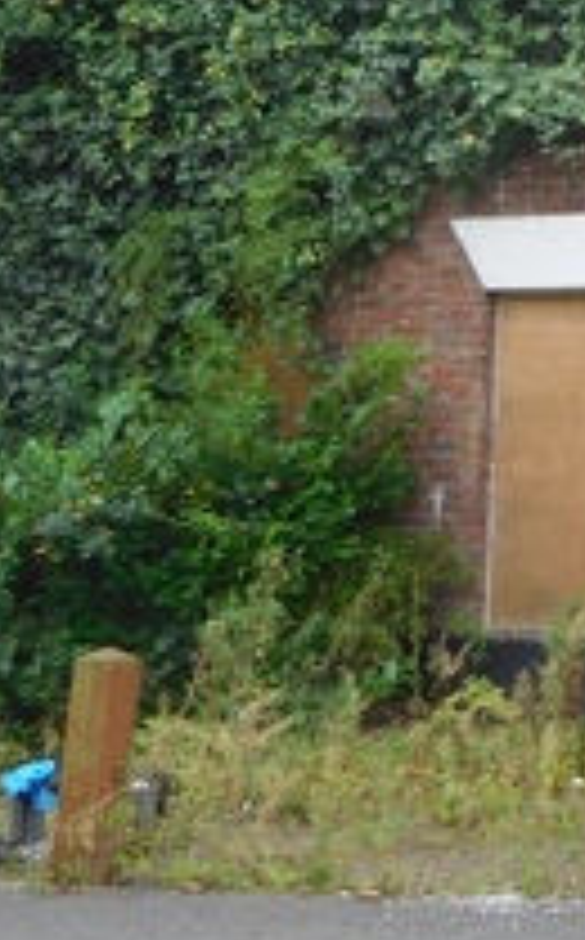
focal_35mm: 104
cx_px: 1278
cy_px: 67
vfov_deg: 19.6
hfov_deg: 11.1
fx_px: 2662
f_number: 3.6
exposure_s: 1/100
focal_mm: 5.7
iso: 125
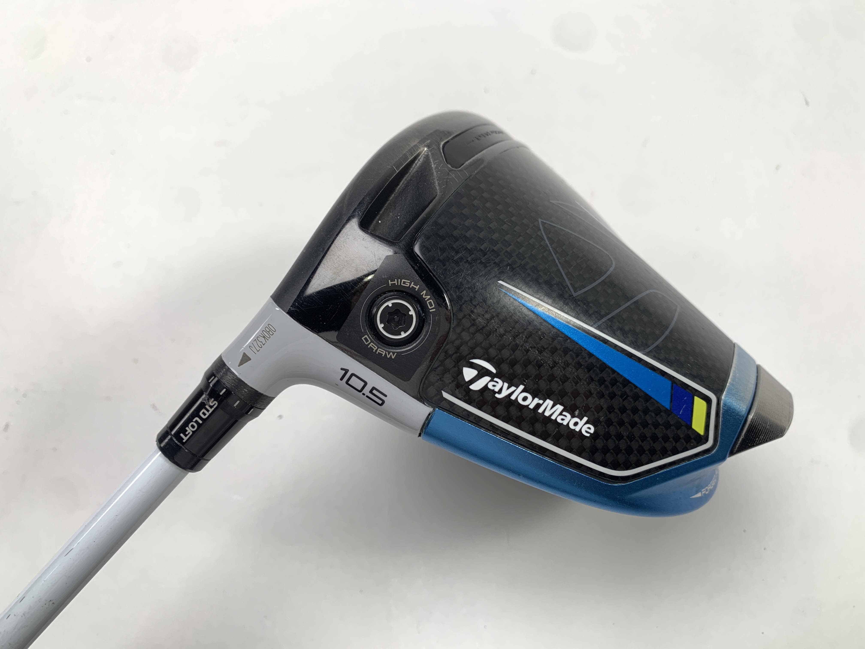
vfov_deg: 53.1
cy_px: 324
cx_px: 432
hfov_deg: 67.3
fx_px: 650
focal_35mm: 26
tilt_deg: -65.2
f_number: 1.8
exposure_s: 1/120
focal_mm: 4.25
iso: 50
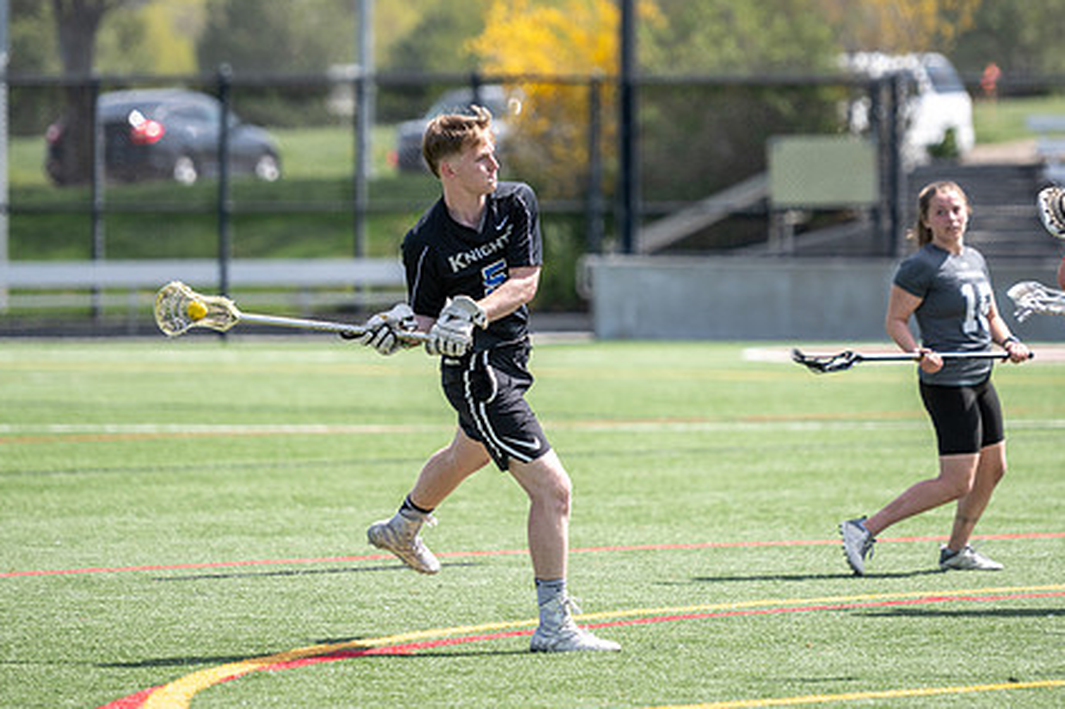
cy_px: 327
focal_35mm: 260
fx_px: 7688
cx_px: 601
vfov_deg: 5.3
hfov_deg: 7.9
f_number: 2.8
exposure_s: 1/2000
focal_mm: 180
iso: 100
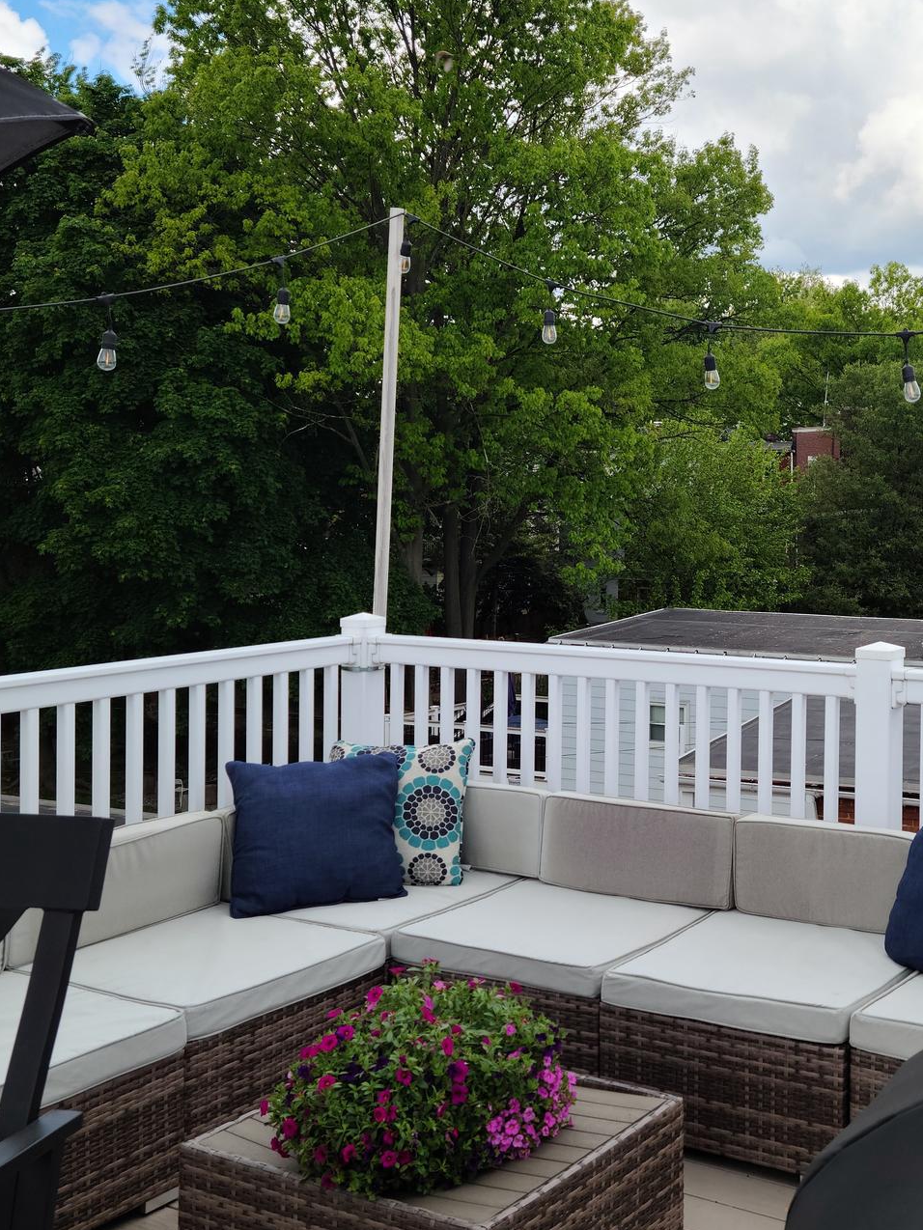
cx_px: 739
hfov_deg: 31.4
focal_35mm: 45
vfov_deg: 42.0
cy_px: 553
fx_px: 1599
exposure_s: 1/529
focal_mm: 5.9
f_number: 2
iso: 25
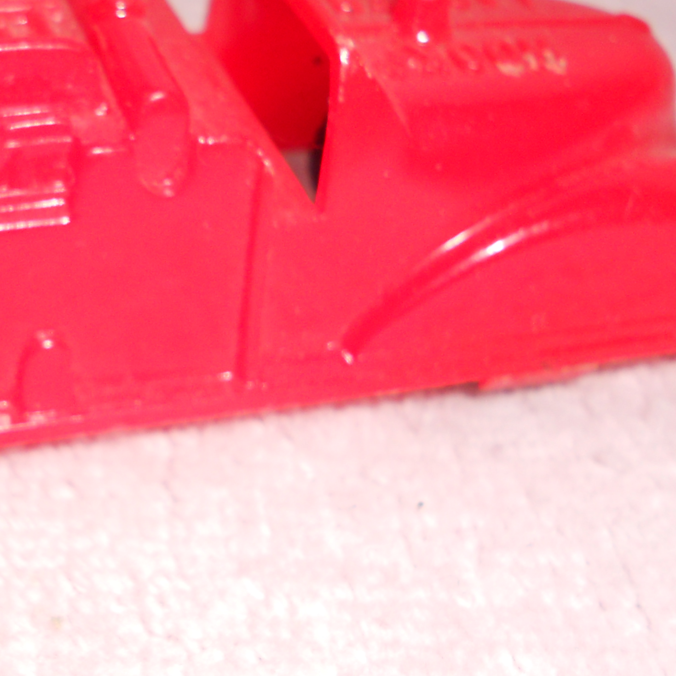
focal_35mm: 77
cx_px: -1
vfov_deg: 22.4
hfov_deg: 21.7
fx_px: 1701
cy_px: 256
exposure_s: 1/25
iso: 80
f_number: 8.8
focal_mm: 5.8
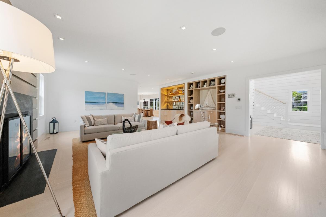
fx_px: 109
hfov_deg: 112.6
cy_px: 108
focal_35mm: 12
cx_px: 163
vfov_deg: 90.0
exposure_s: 1/100
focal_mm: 12
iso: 10000
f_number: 9
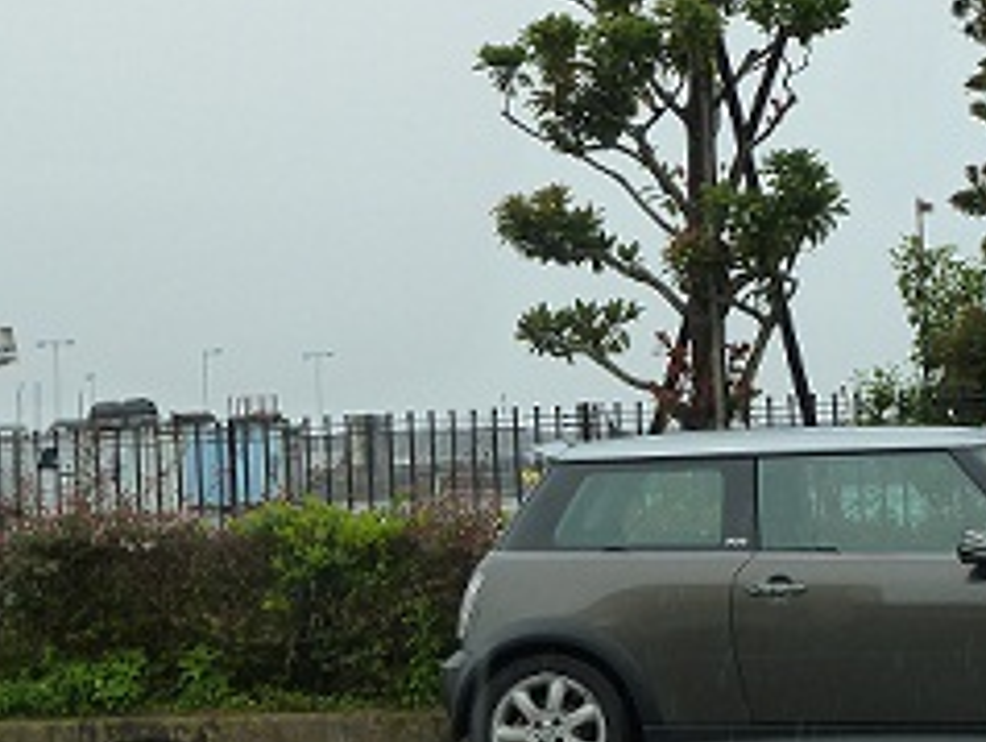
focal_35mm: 111
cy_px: 377
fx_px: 3165
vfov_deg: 13.4
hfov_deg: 17.7
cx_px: 642
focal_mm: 9.7
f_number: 3.9
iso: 125
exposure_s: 1/250
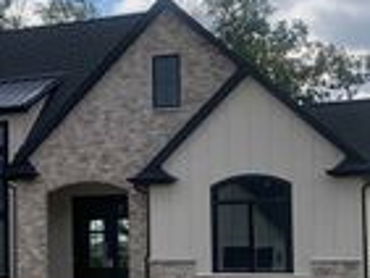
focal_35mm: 92
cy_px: 214
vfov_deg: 16.0
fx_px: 984
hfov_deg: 19.3
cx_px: -142
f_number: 1.8
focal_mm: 4.25
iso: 25
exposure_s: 1/2364
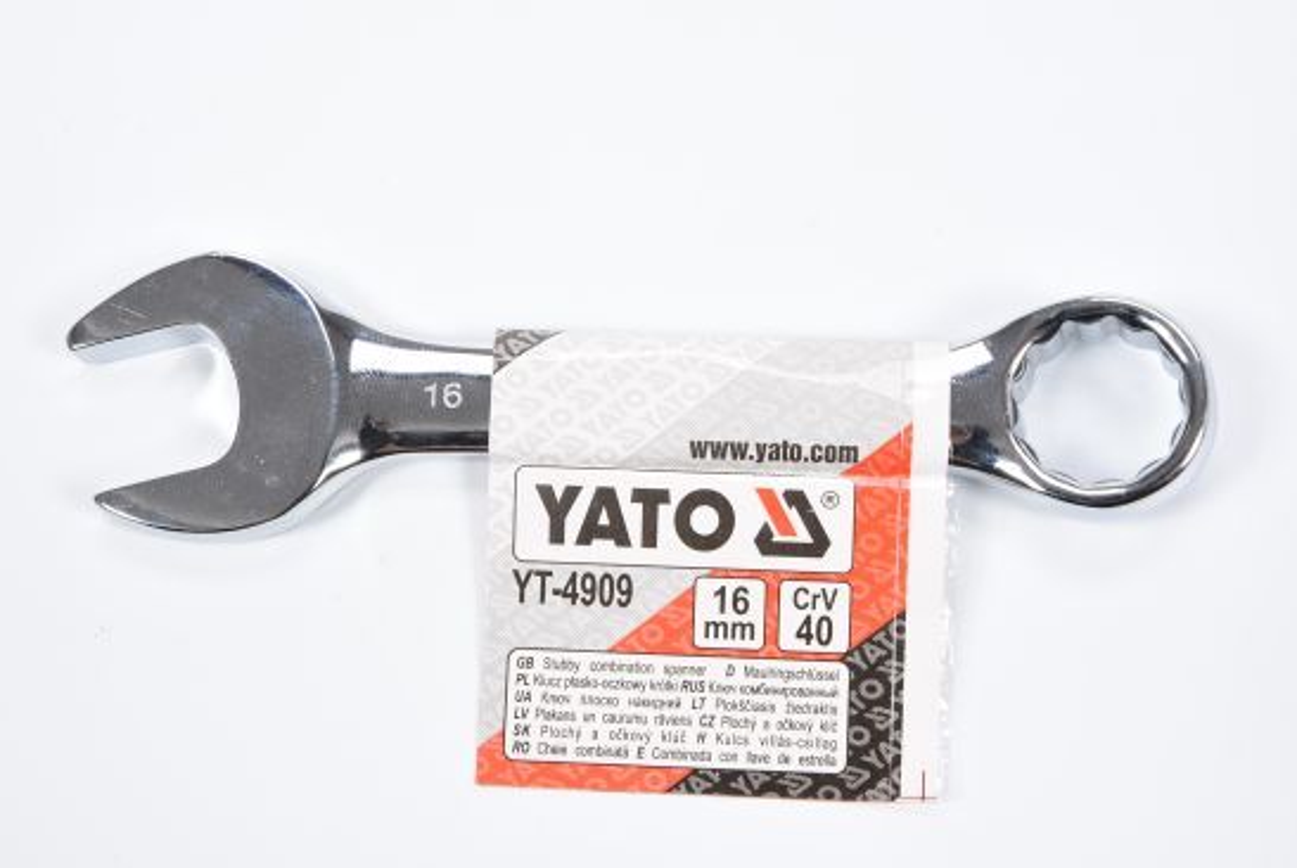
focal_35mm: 75
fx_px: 2705
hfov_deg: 27.0
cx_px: 648
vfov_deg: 18.2
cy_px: 434
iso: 250
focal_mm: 50
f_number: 14
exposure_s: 1/125
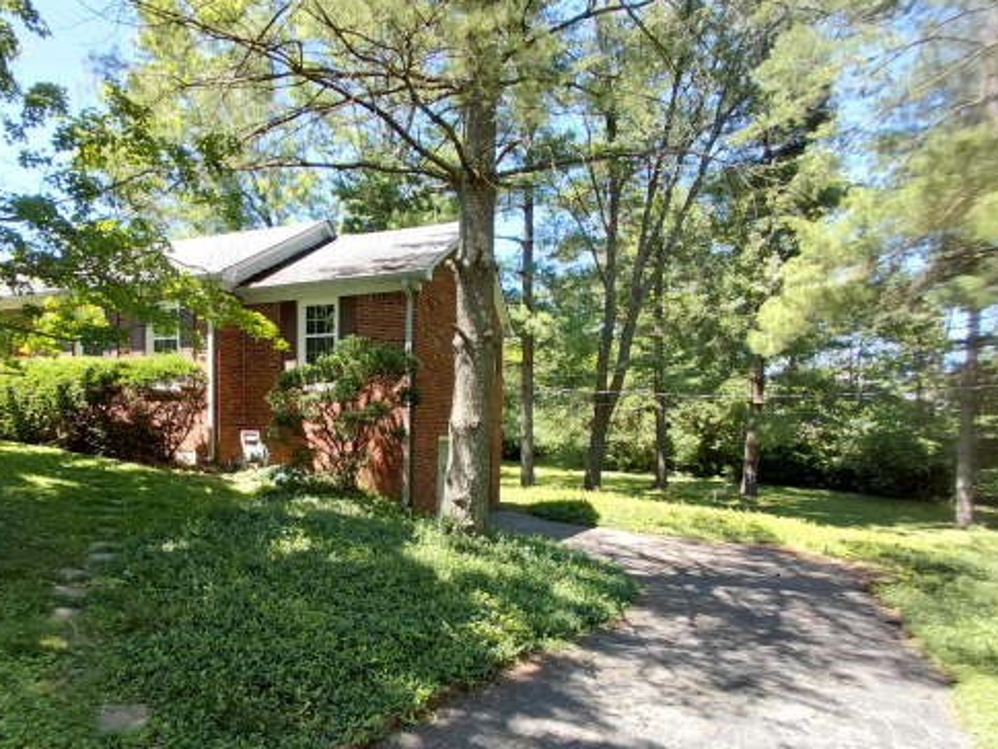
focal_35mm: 22
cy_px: 473
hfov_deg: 74.8
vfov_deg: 60.2
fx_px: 634
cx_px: 363
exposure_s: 1/137
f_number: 2.2
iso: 40
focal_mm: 1.64
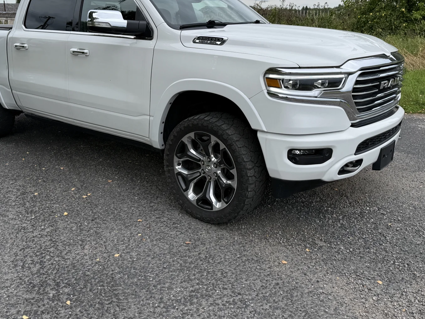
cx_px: 196
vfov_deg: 41.1
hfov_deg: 53.9
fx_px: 417
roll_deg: +0.3
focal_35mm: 34
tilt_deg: -10.9
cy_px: 99
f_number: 1.78
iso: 80
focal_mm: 6.76
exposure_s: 1/1361
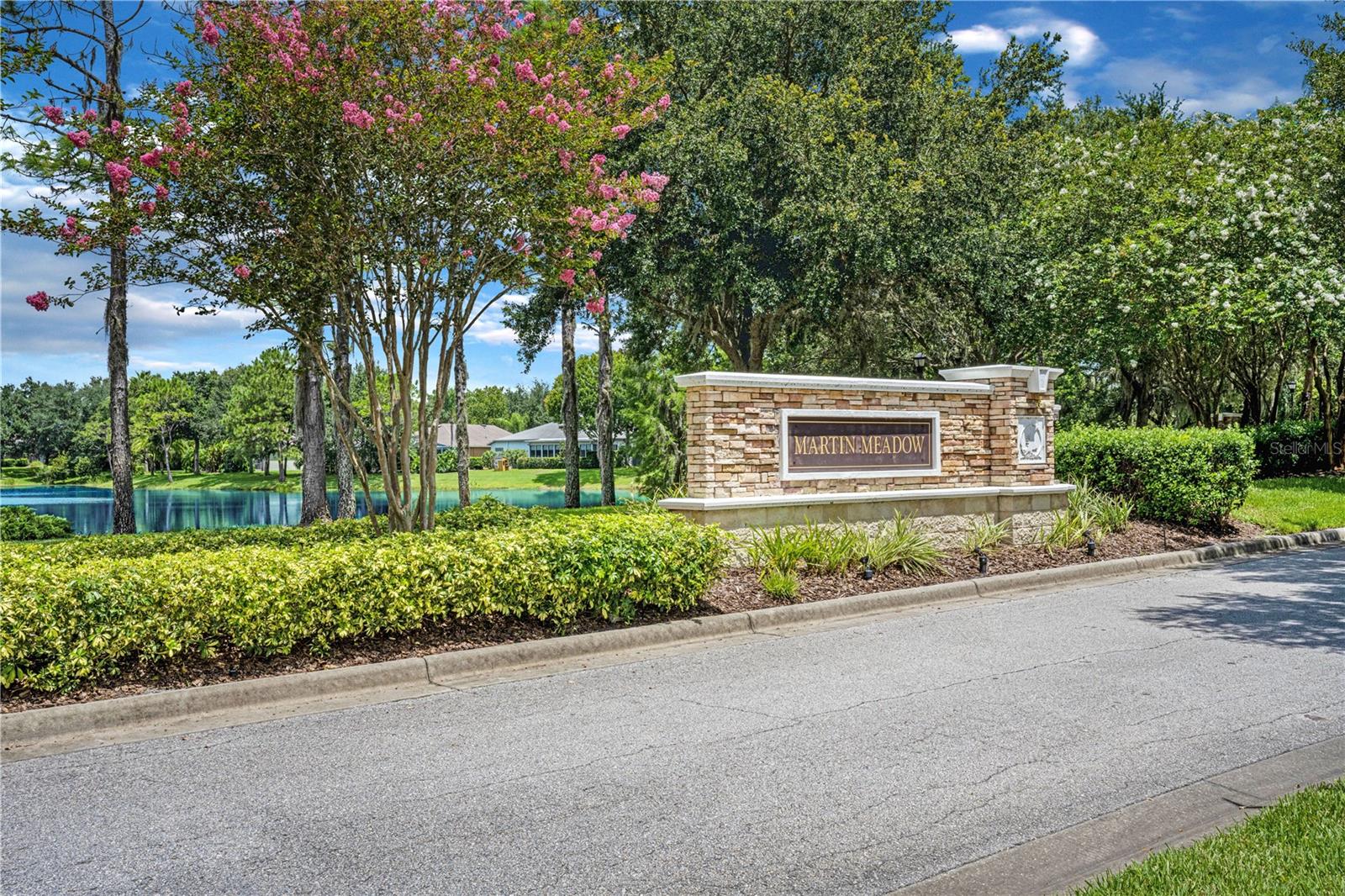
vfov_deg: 41.1
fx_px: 1195
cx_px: 672
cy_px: 448
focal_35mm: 32
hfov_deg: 58.7
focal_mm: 32
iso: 200
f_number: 13
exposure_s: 1/250
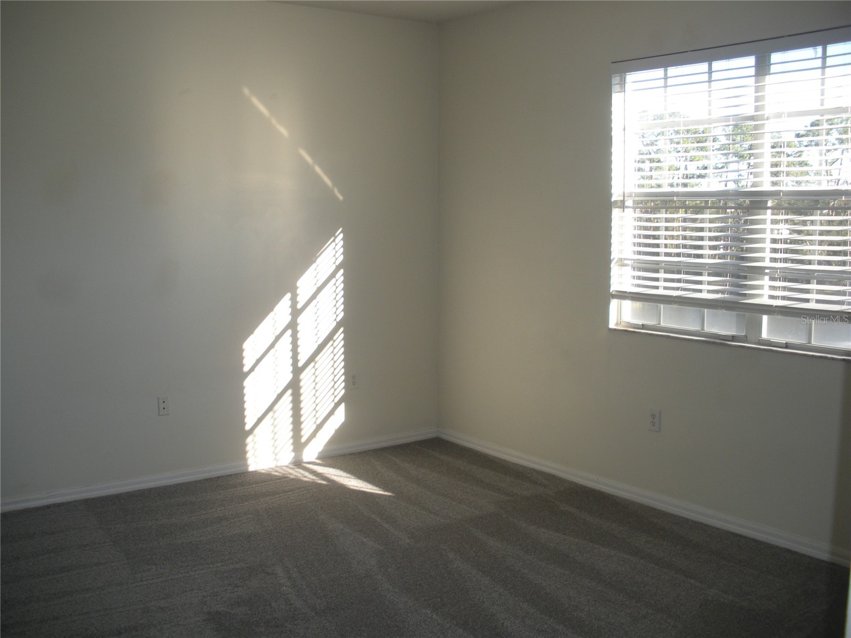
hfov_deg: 51.4
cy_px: 319
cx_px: 426
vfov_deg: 39.7
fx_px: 885
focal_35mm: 36
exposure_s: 1/116
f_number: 3.5
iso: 88
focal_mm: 6.3
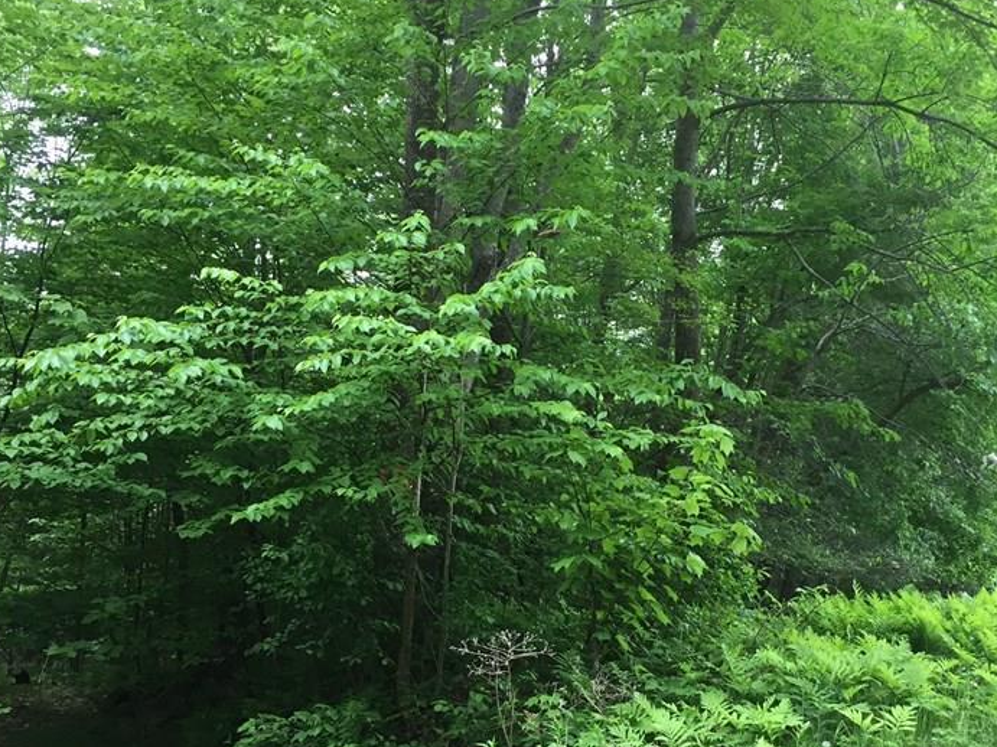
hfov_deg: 43.7
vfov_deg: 33.5
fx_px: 1238
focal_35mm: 43
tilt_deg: +4.6
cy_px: 441
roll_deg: -3.1
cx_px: 583
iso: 32
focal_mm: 4.15
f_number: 2.2
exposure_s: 1/40
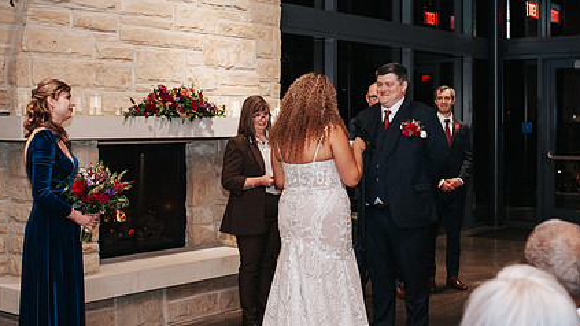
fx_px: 846
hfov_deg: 37.3
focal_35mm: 55
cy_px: 128
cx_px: 397
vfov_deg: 21.8
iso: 1000
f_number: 2.8
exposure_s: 1/200
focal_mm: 35
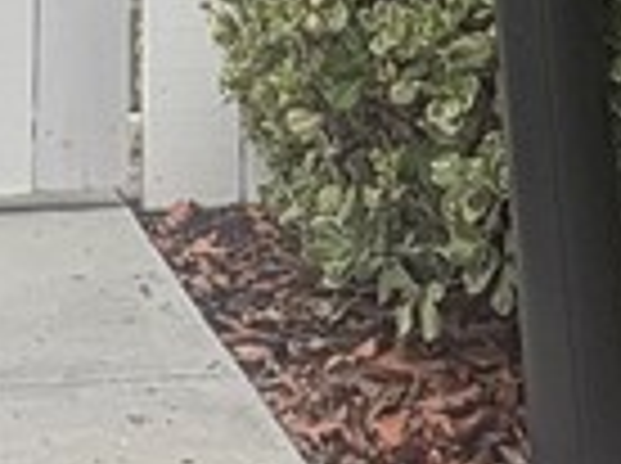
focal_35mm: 104
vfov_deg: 11.6
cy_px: -662
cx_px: 63
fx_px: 1862
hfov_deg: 18.6
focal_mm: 2.22
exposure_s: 1/544
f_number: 2.2
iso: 64
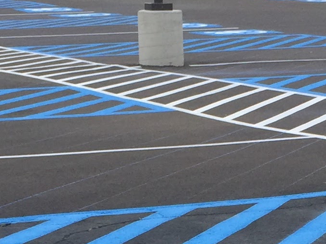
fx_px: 1318
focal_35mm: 140
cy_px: 357
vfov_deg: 10.3
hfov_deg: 14.0
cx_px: 254
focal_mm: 4.15
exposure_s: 1/898
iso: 32
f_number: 2.2
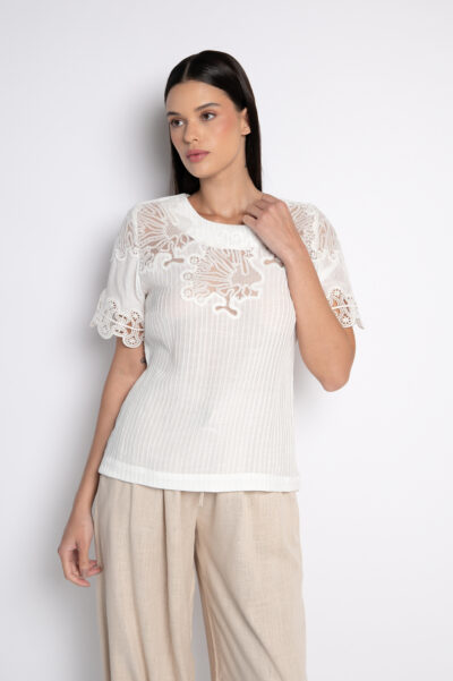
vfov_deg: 41.1
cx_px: 226
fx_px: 907
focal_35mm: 48
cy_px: 340
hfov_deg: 28.0
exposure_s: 1/125
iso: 320
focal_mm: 48
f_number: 5
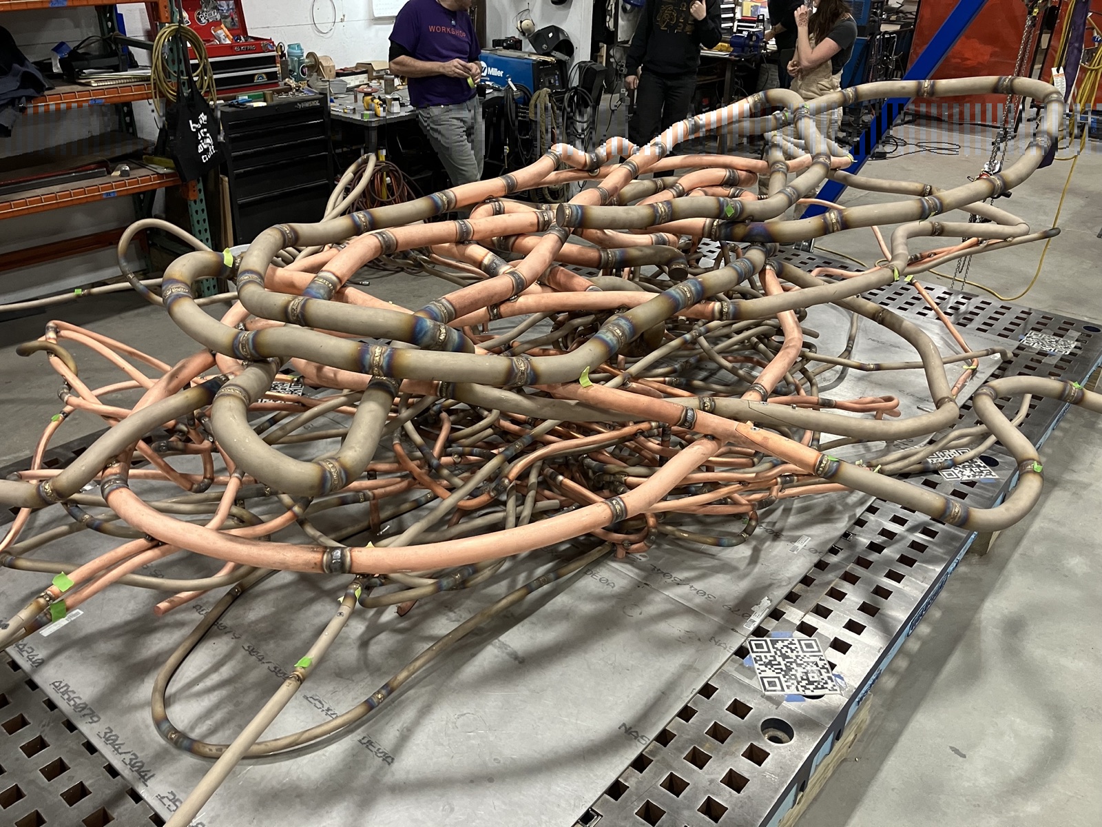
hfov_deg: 63.4
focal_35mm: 28
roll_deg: -0.7
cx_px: 551
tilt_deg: -28.5
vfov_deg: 49.7
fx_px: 891
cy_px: 414
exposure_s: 1/60
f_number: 1.8
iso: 160
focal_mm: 3.99
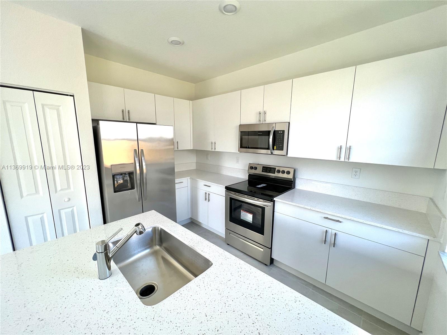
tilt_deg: -9.3
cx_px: 224
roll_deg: +0.3
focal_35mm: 13
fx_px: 168
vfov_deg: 89.9
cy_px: 168
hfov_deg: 106.2
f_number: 1.8
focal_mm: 1.57
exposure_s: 1/99
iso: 100
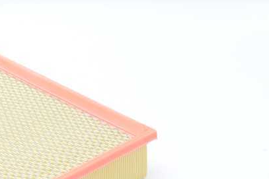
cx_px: -31
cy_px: 129
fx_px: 919
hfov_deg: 16.2
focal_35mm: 123
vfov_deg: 11.1
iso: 3600
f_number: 13
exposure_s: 1/80
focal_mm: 50
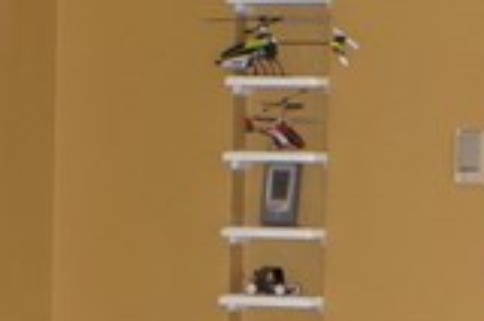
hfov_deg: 7.8
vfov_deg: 5.1
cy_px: 560
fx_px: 3556
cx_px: 284
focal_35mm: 265
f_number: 4
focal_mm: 26
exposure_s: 1/160
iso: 250
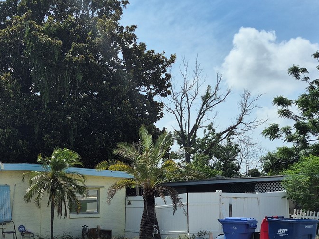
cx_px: 60
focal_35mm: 55
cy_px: 224
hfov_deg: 33.8
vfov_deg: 25.6
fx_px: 507
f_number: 1.8
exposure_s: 1/2840
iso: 25
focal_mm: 5.4
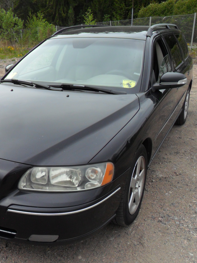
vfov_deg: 50.1
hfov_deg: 38.2
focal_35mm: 37
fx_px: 281
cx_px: 63
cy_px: 133
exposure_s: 1/500
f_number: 3.5
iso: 80
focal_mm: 4.9
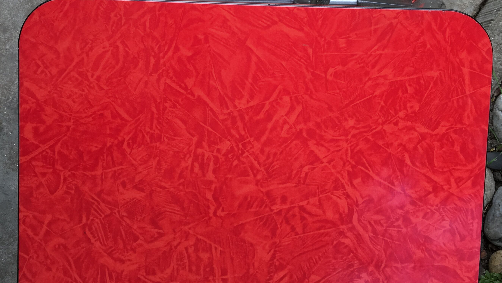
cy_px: 69
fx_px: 639
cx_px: 247
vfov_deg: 24.6
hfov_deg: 42.9
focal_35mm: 48
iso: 25
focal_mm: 4.15
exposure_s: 1/104
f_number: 2.2
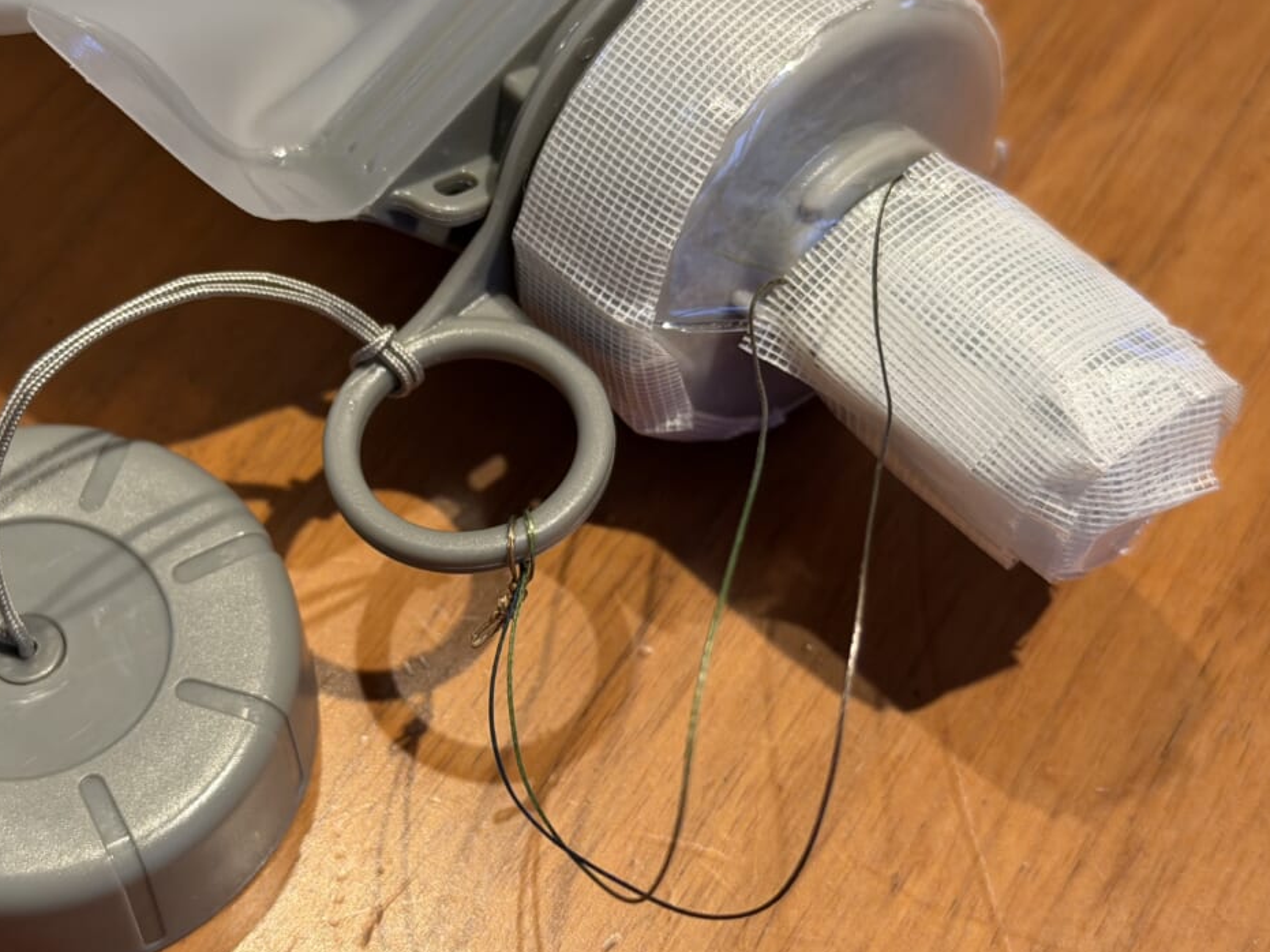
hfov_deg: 29.3
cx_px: 473
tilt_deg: -57.9
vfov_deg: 22.2
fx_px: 2421
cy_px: 415
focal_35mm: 66
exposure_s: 1/50
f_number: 1.78
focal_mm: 6.76
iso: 160
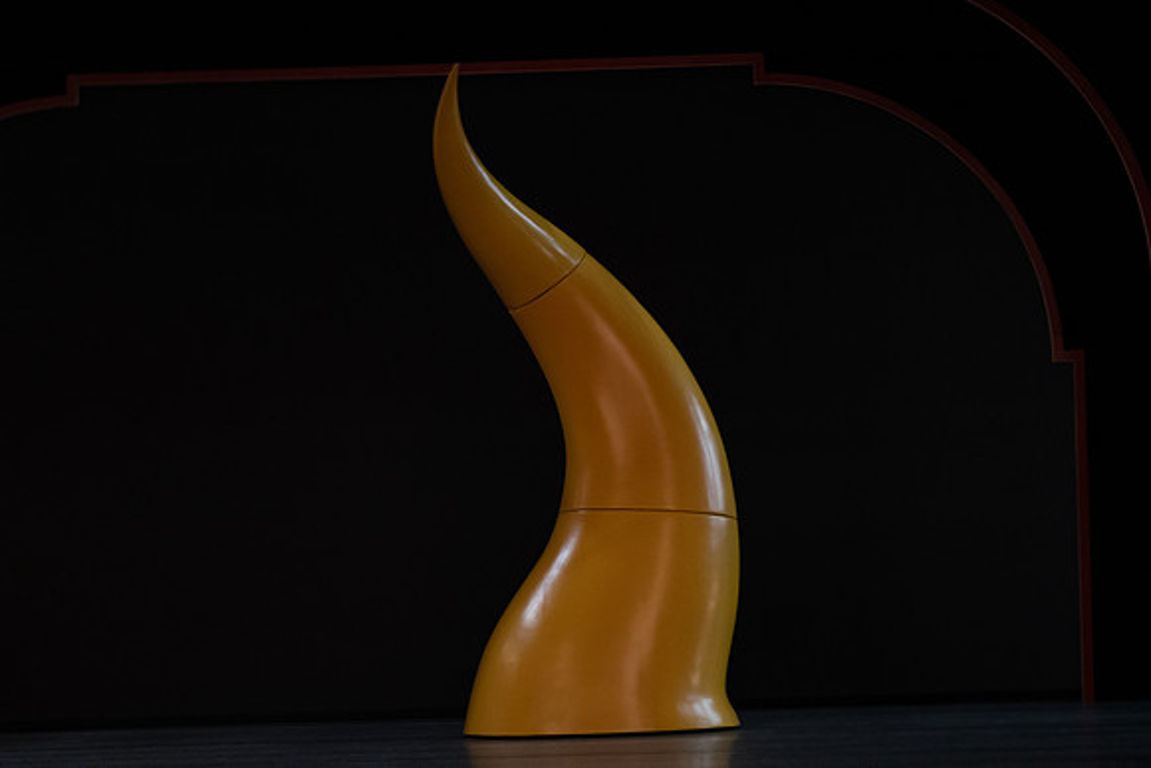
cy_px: 384
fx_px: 3198
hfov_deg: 20.4
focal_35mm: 100
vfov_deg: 13.7
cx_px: 576
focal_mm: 100
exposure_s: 1/30
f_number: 2.8
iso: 3200
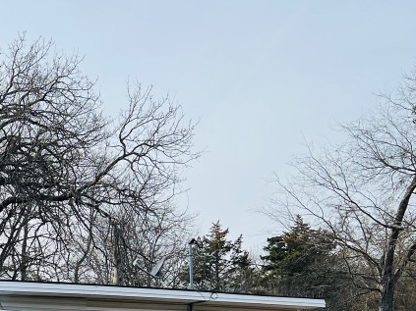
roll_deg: -0.8
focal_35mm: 63
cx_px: -73
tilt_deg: +6.0
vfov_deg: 22.7
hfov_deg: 27.4
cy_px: 275
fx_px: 757
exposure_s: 1/3831
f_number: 1.5
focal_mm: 5.7
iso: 50
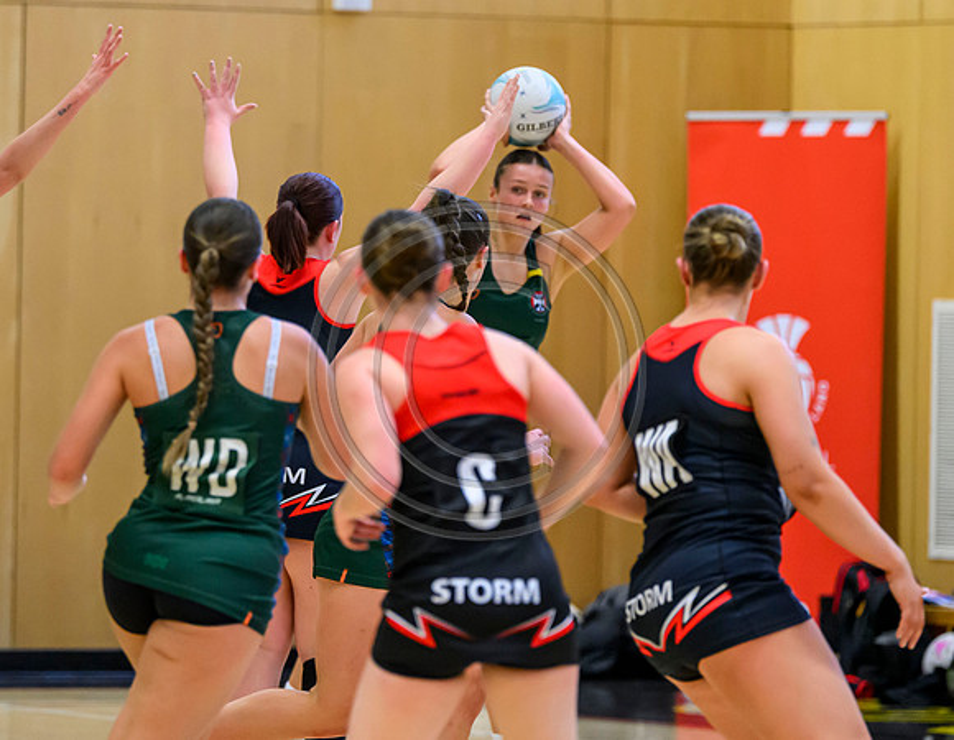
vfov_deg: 4.3
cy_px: 329
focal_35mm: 354
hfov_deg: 5.5
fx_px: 9890
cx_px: 364
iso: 4000
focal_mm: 200
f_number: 3.2
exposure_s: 1/1000
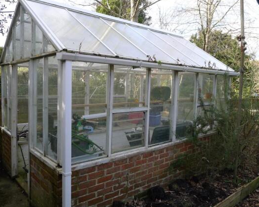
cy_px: 101
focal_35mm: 28
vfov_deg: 51.5
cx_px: 110
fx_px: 215
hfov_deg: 61.9
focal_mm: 5.1
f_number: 2.8
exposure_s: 1/200
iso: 80
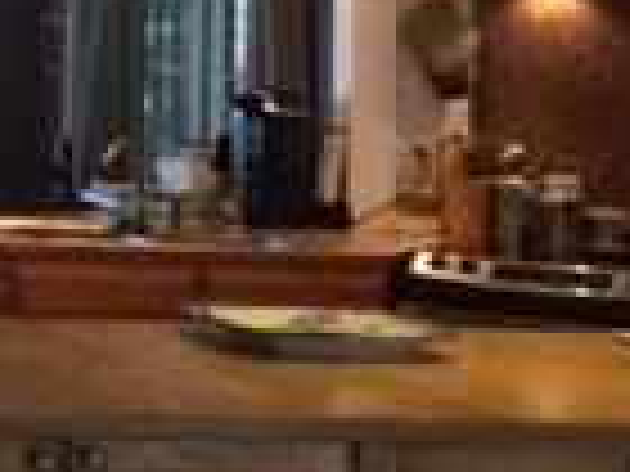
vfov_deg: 10.8
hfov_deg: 13.2
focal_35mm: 133
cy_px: -171
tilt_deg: +3.3
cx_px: -540
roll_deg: -1.7
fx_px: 2421
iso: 100
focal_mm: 4.15
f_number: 2.2
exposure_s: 1/30
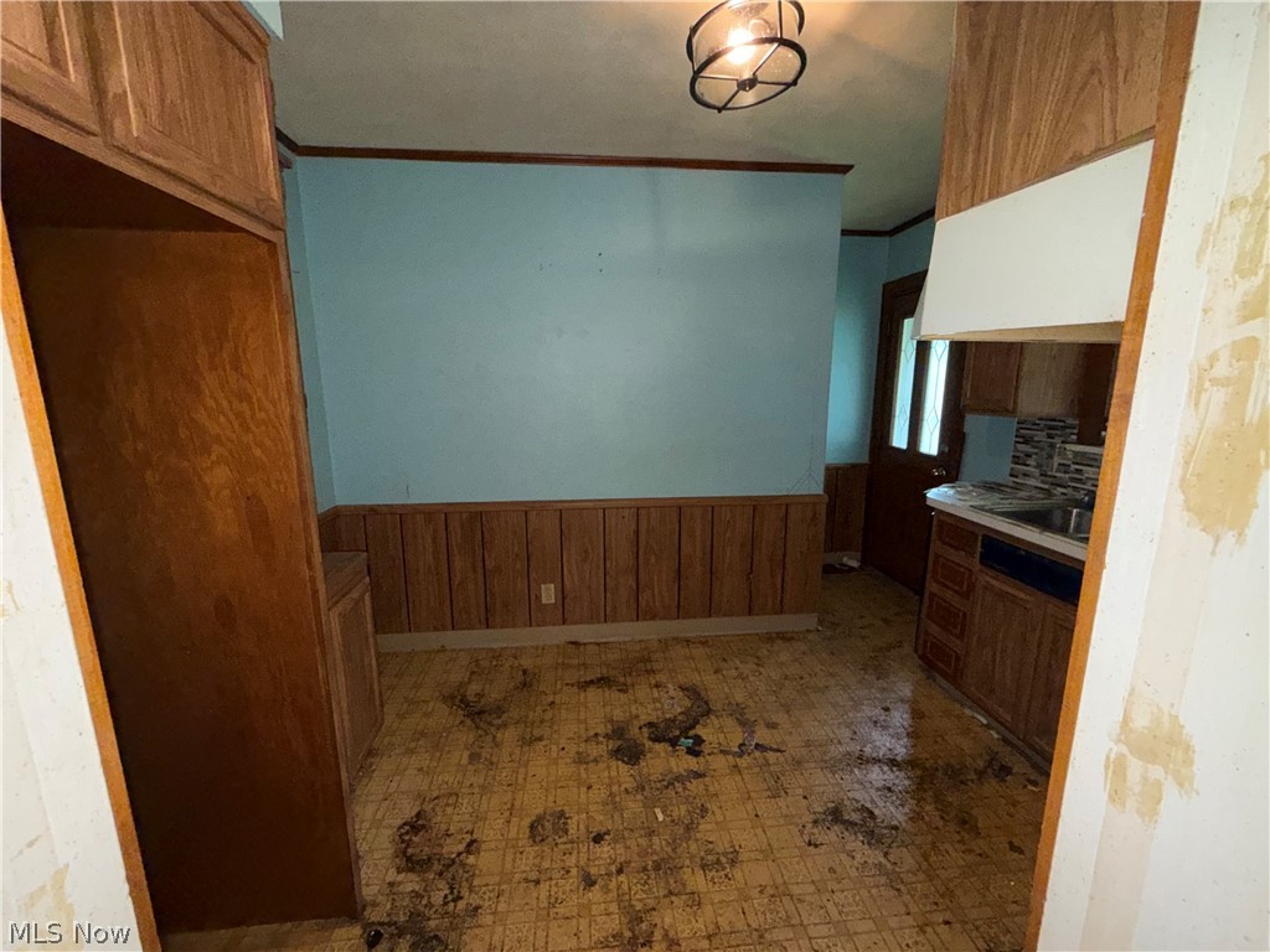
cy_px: 476
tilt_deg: -10.2
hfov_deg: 102.1
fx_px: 514
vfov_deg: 85.7
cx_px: 635
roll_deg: -0.3
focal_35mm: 14
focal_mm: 2.22
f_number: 2.2
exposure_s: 1/40
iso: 320
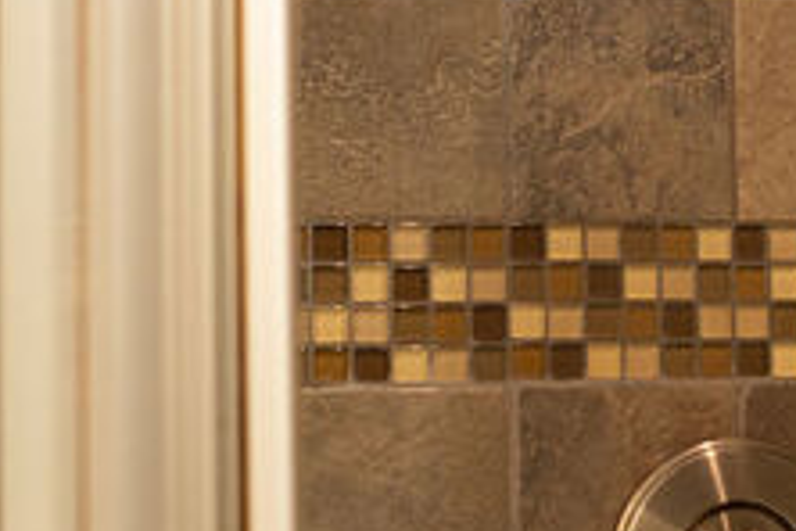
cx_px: 731
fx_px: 3184
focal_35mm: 144
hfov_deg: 14.1
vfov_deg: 9.5
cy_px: 111
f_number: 2.8
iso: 1250
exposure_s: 1/125
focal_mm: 50
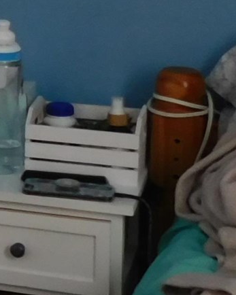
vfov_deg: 11.9
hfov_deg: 7.8
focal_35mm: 159
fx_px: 1389
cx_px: -581
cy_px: -60
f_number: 3
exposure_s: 1/25
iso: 400
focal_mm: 4
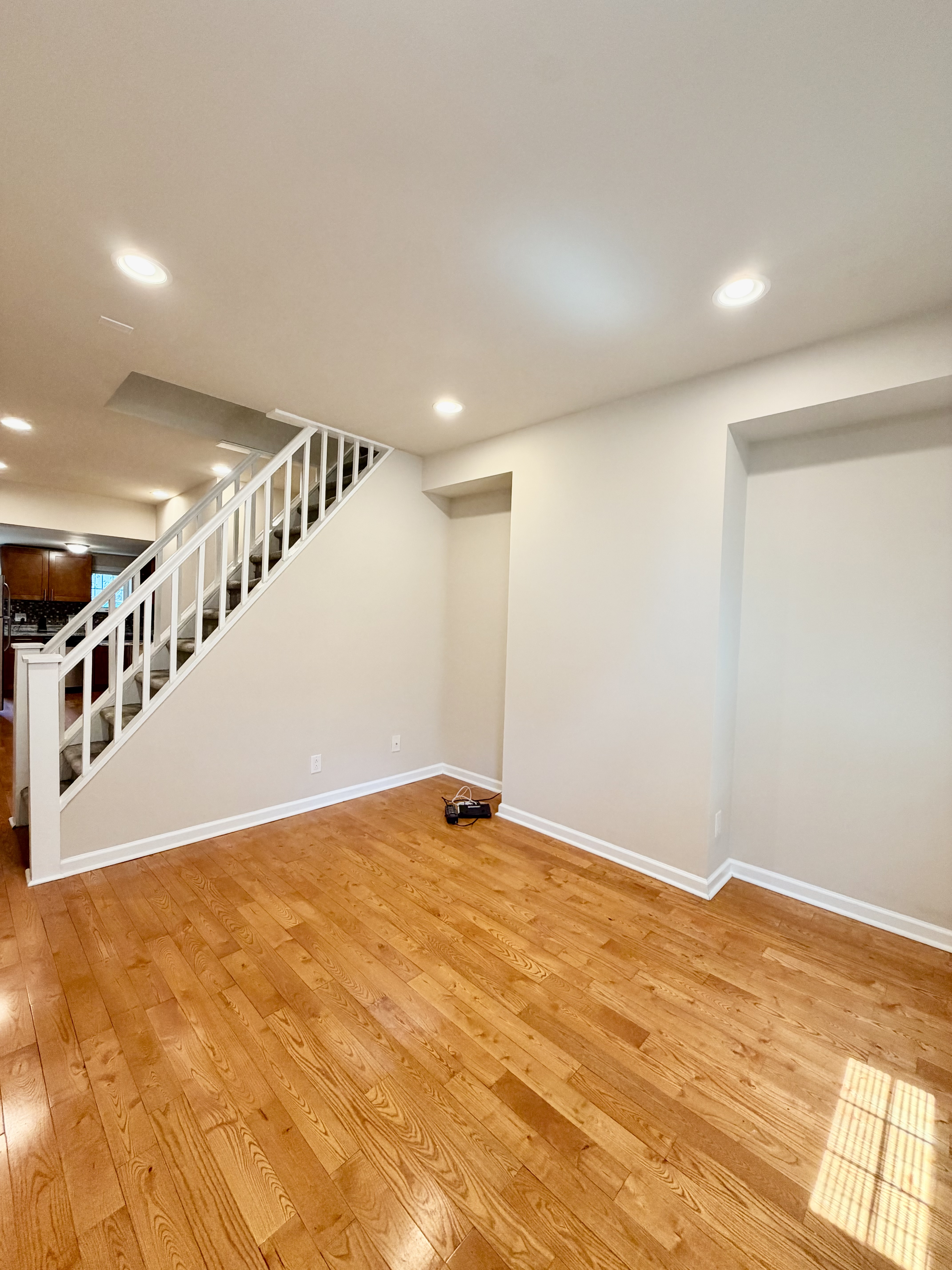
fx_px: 513
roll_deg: -2.3
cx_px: 476
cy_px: 635
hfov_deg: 85.7
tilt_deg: -2.2
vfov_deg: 102.1
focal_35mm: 14
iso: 160
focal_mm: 2.22
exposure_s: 1/60
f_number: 2.2
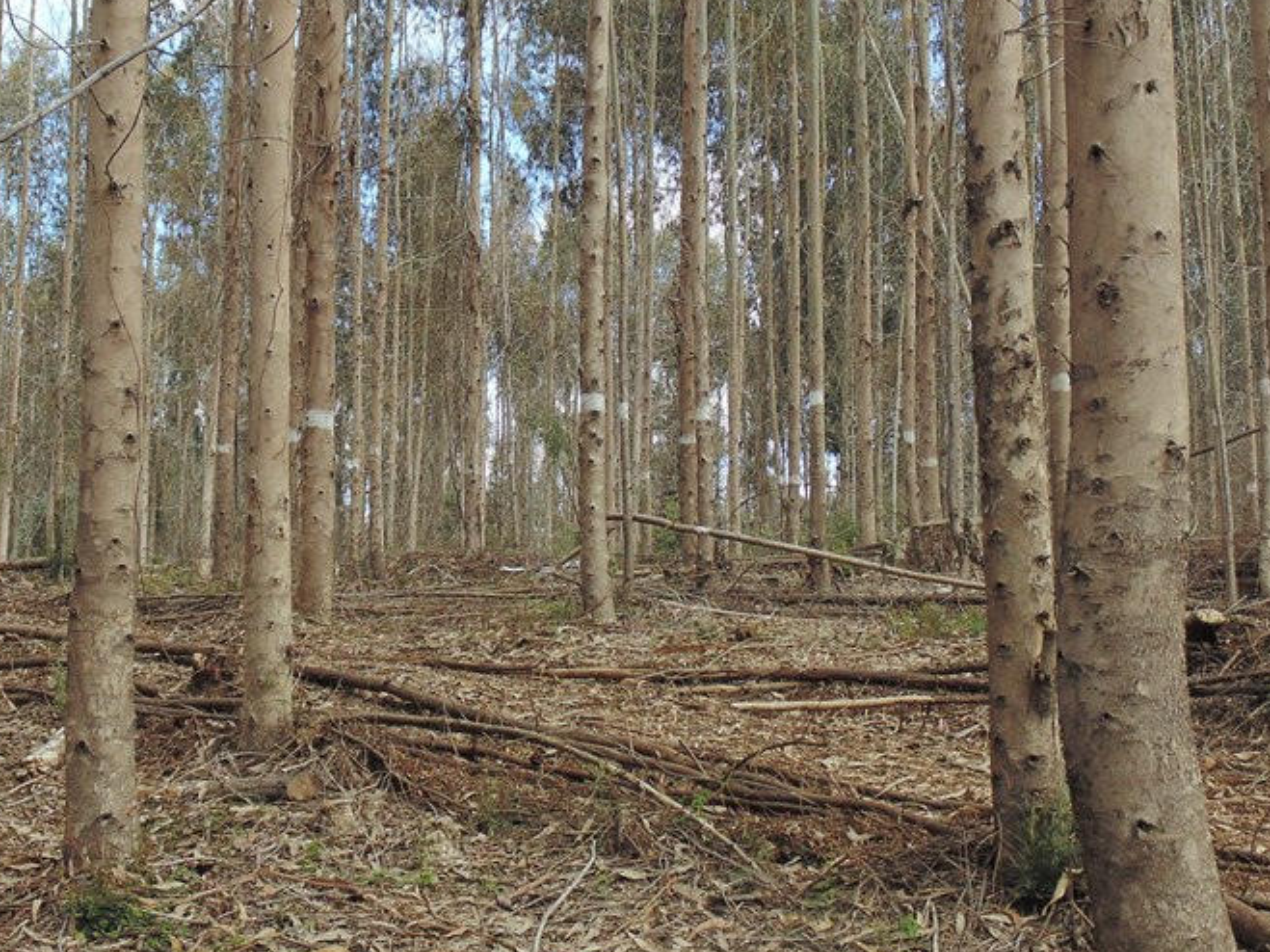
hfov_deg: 34.2
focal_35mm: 56
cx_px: 499
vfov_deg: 26.0
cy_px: 361
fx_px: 2054
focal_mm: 7.4
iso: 100
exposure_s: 1/320
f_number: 3.6
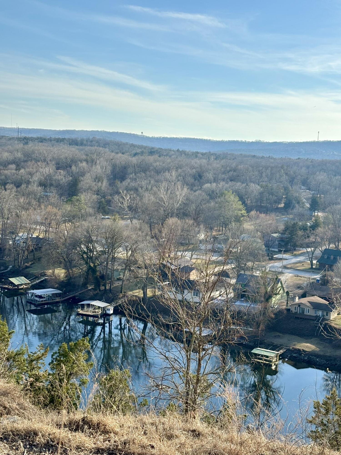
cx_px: 170
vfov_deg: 36.8
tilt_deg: -7.0
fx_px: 683
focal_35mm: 52
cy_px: 228
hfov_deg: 28.0
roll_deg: -2.8
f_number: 1.6
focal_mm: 5.96
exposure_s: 1/2513
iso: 40
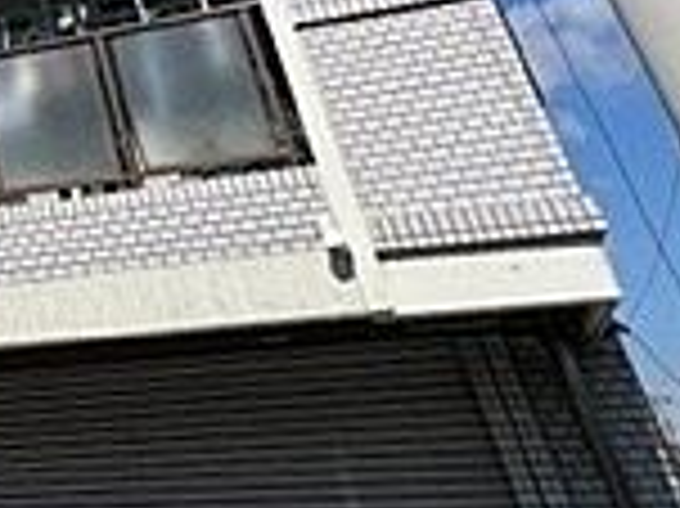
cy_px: -270
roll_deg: +0.5
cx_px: -356
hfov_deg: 25.6
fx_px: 1080
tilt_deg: +38.2
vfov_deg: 21.8
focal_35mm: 55
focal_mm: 1.57
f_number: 1.8
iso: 40
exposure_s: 1/3125
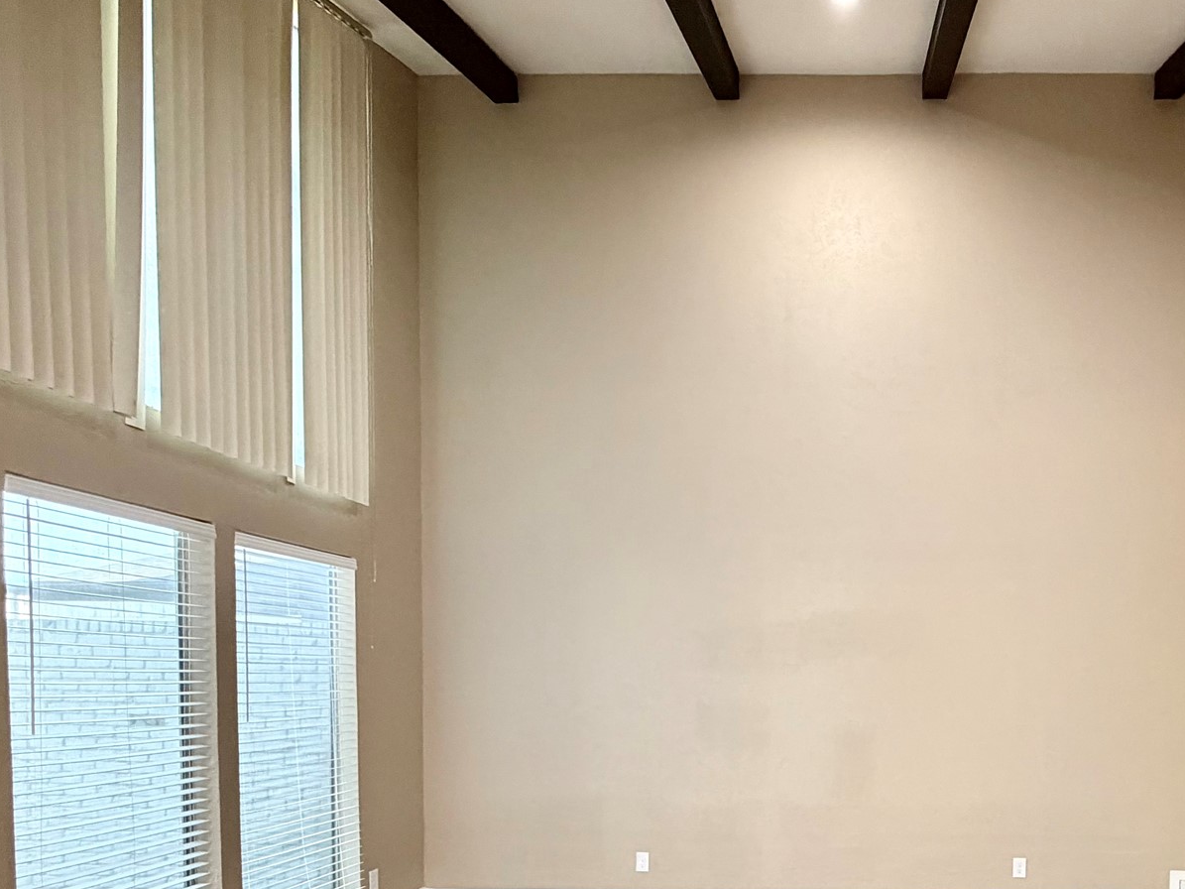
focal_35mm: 24
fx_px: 822
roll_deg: -0.5
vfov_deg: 53.2
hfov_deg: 68.3
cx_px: 845
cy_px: 706
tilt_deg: -1.1
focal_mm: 2.22
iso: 400
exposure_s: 1/60
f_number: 2.2
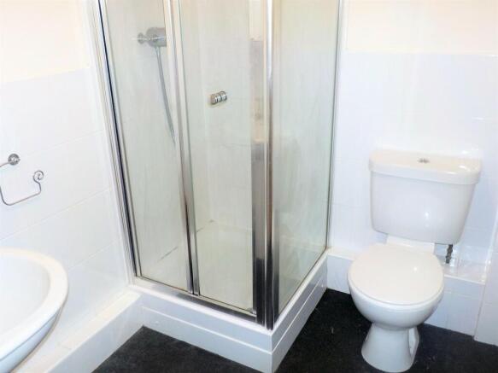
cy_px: 186
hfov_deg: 60.0
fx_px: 432
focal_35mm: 30
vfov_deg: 46.8
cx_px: 249
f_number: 3.3
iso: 200
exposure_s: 1/30
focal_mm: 4.1
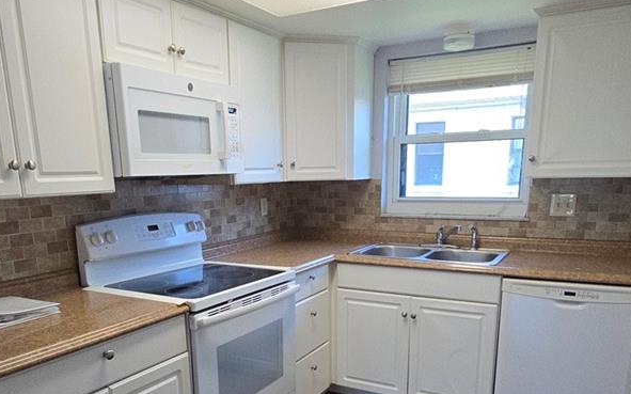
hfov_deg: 66.4
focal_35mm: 28
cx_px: 299
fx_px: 481
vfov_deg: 42.7
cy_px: 310
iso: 100
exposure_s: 1/60
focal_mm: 2.2
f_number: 2.2
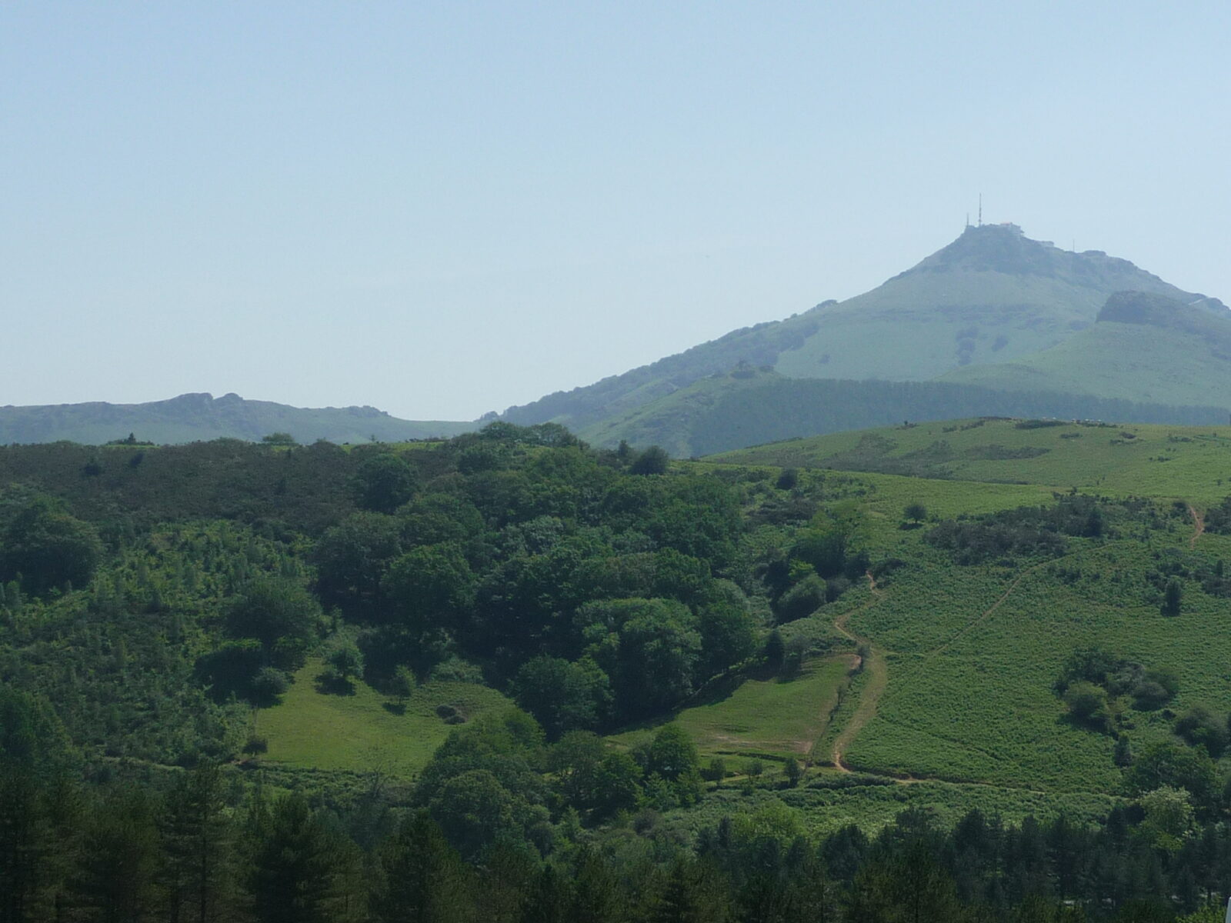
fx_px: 2703
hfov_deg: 25.7
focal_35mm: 76
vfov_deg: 19.4
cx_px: 616
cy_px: 462
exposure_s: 1/1000
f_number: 4.1
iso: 100
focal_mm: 7.6
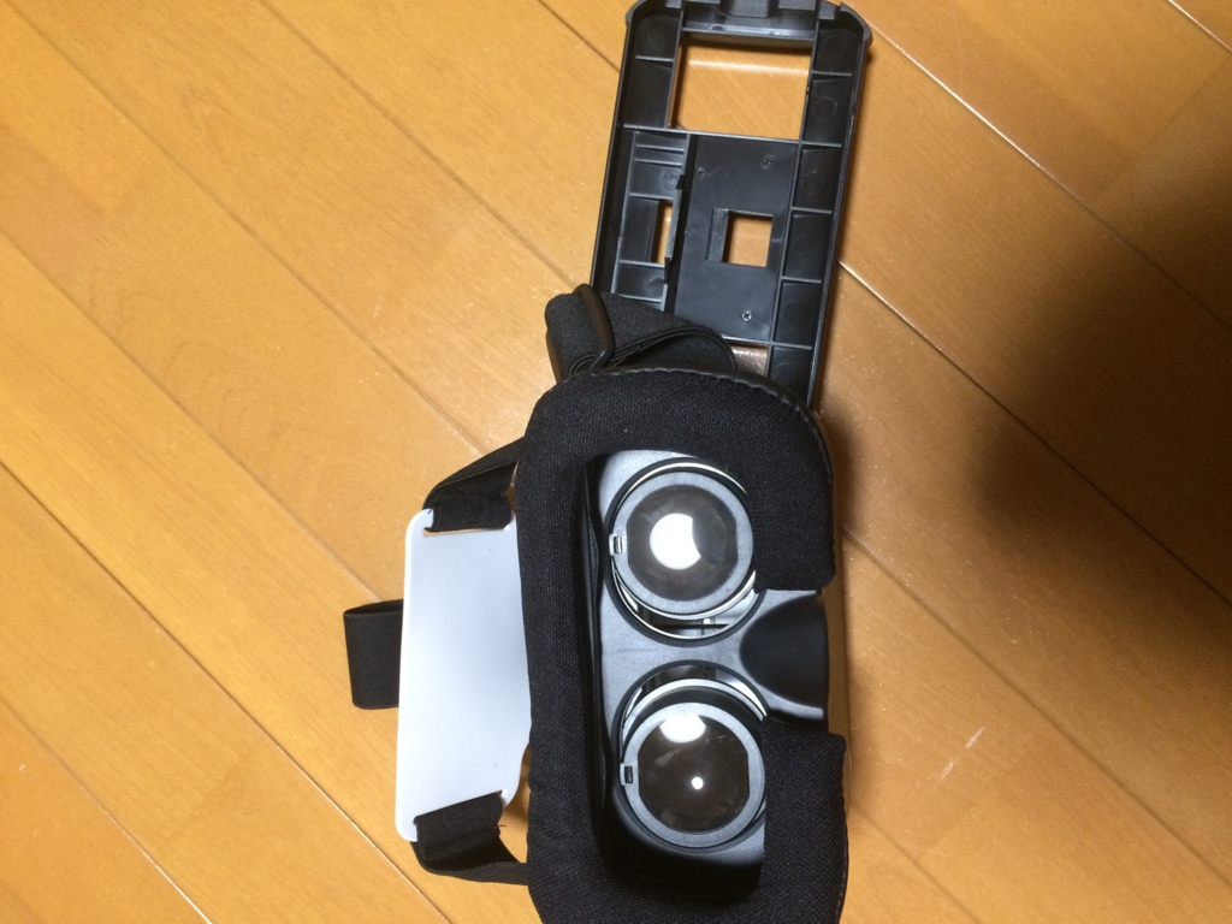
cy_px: 462
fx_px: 1032
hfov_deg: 61.7
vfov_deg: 48.2
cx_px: 616
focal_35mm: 29
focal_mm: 4.15
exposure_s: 1/33
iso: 320
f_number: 2.2
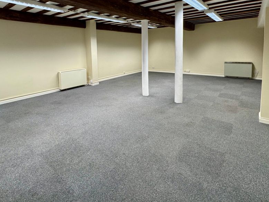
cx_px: 131
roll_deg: +2.0
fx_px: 155
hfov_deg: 81.7
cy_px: 62
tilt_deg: -5.1
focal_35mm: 20
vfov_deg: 63.7
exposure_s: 1/100
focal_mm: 2.22
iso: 250
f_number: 2.2
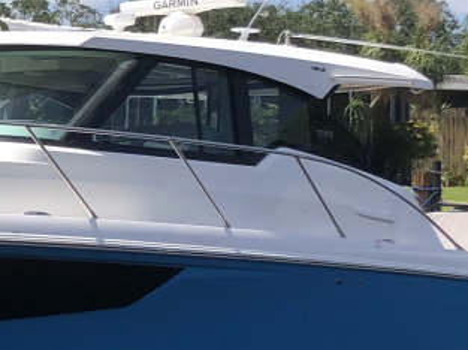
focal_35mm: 129
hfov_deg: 14.6
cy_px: 150
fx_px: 1742
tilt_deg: +0.2
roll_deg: -0.9
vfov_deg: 11.5
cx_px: -144
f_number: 1.8
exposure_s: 1/2114
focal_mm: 3.99
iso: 20
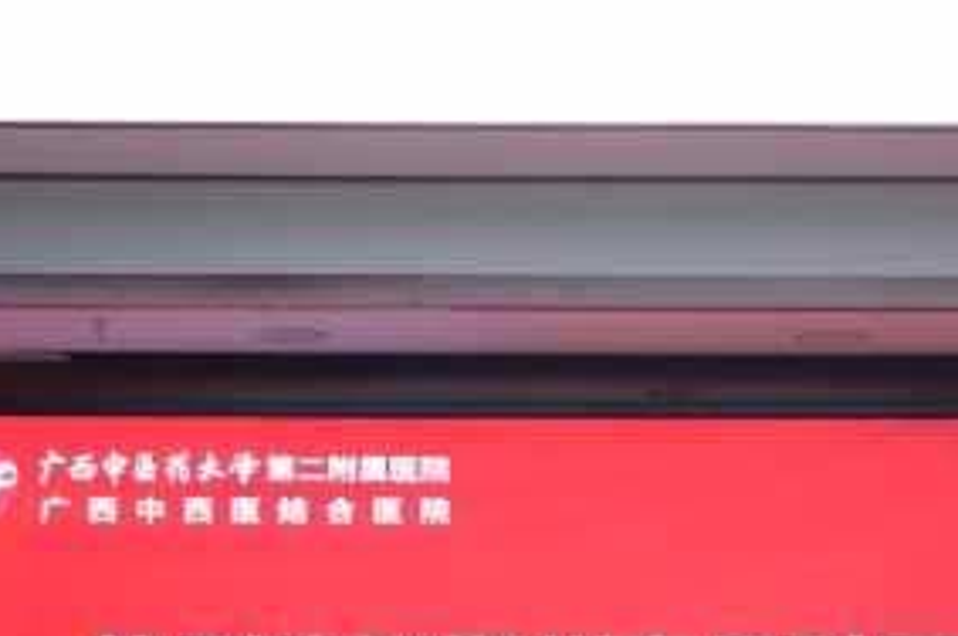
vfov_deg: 13.2
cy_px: 856
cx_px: 559
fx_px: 2631
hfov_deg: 20.6
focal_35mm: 99
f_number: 4.5
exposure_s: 1/80
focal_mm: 35
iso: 640
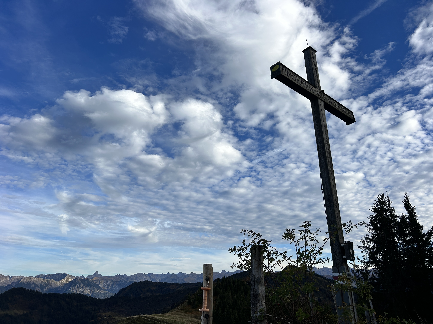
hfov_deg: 67.3
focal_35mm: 26
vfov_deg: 53.1
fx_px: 325
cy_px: 162
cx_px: 216
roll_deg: +0.2
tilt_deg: +20.7
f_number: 1.5
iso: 50
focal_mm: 5.7
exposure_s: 1/4274
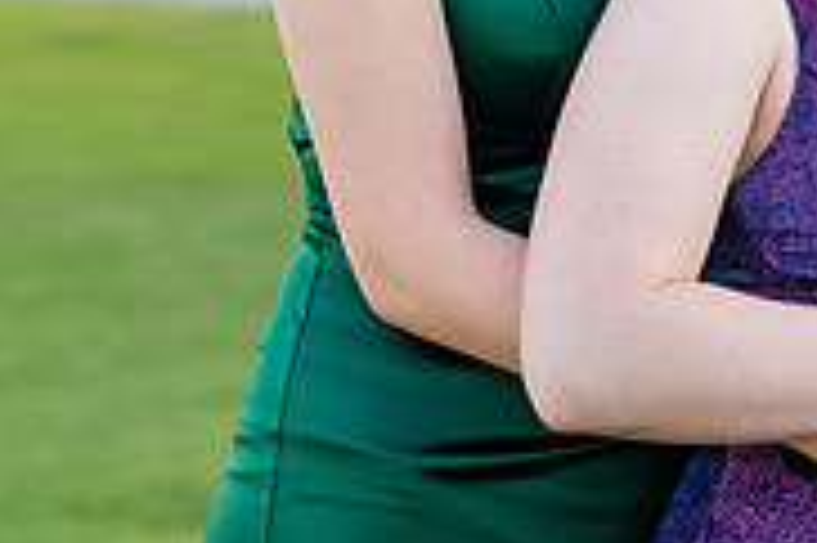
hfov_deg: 12.7
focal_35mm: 159
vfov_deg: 8.5
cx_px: 862
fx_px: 3605
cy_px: -153
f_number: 2.8
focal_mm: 50
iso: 100
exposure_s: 1/250
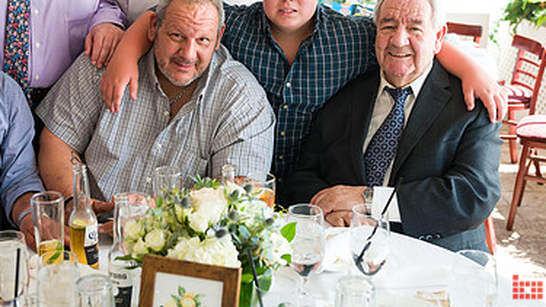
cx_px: 194
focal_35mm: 55
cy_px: 70
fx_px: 796
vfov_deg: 21.6
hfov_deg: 37.5
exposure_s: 1/250
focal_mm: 34
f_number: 4.5
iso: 320
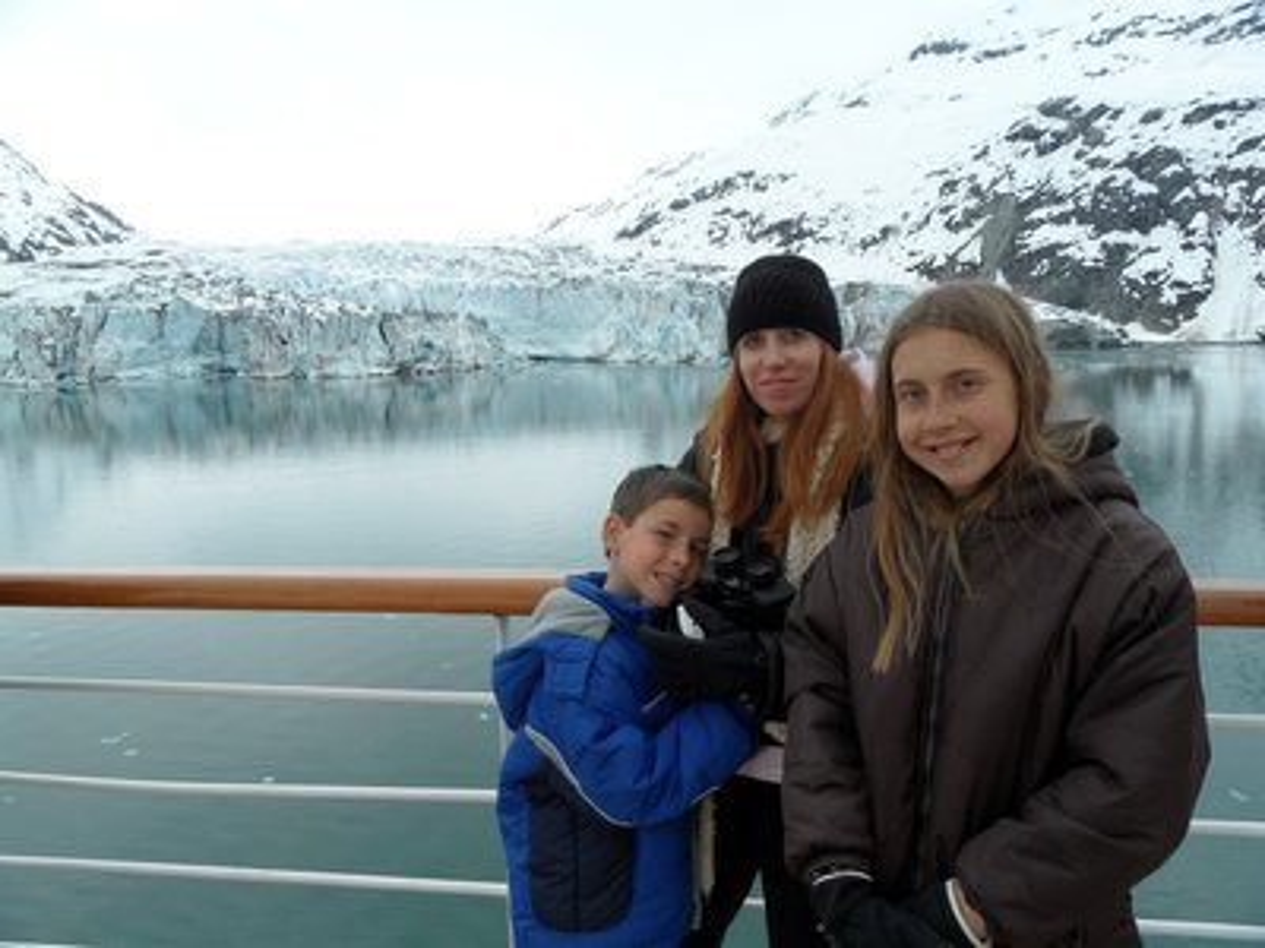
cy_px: 474
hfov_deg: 71.6
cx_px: 632
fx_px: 877
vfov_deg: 56.8
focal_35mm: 24
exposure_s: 1/500
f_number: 4.6
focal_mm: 3.9
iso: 80
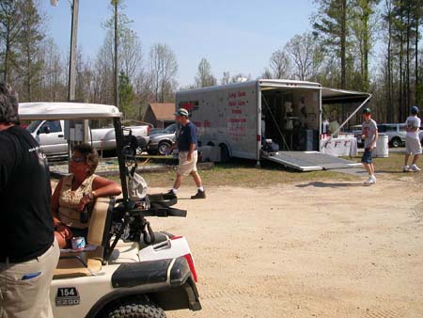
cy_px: 159
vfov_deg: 38.7
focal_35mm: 37
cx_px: 212
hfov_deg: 50.1
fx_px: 452
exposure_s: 1/752
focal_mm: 5.6
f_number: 4.5
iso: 100
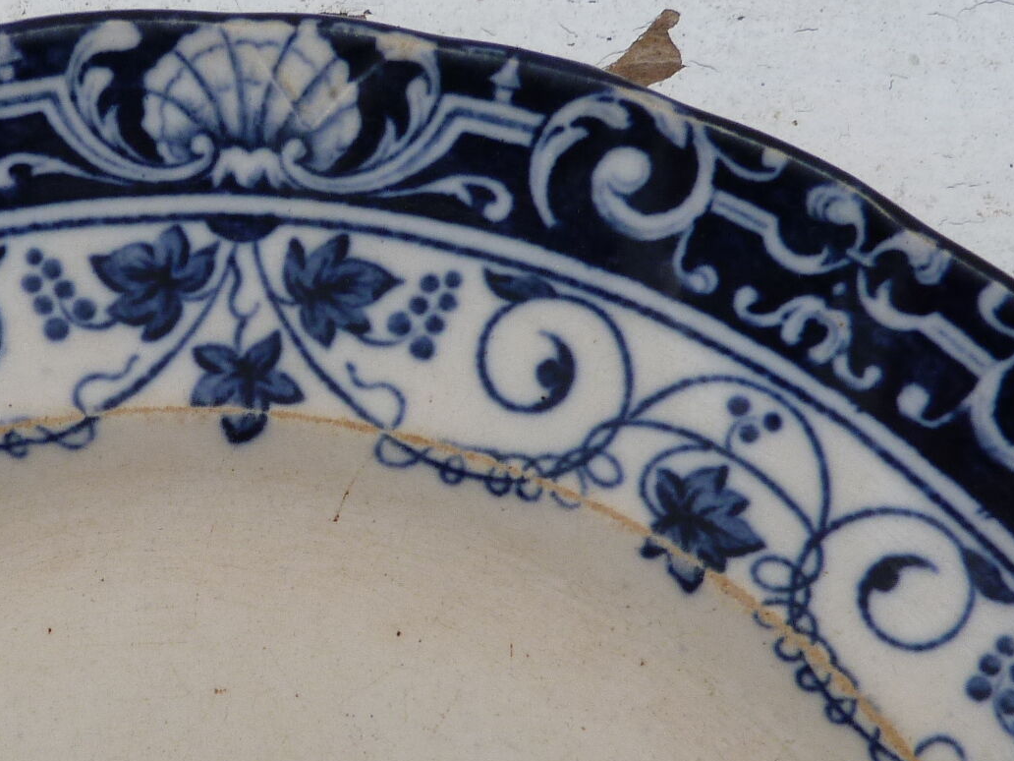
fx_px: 1816
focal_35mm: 62
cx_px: 185
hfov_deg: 30.3
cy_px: 618
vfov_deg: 23.3
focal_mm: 4.5
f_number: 4
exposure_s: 1/125
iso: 80
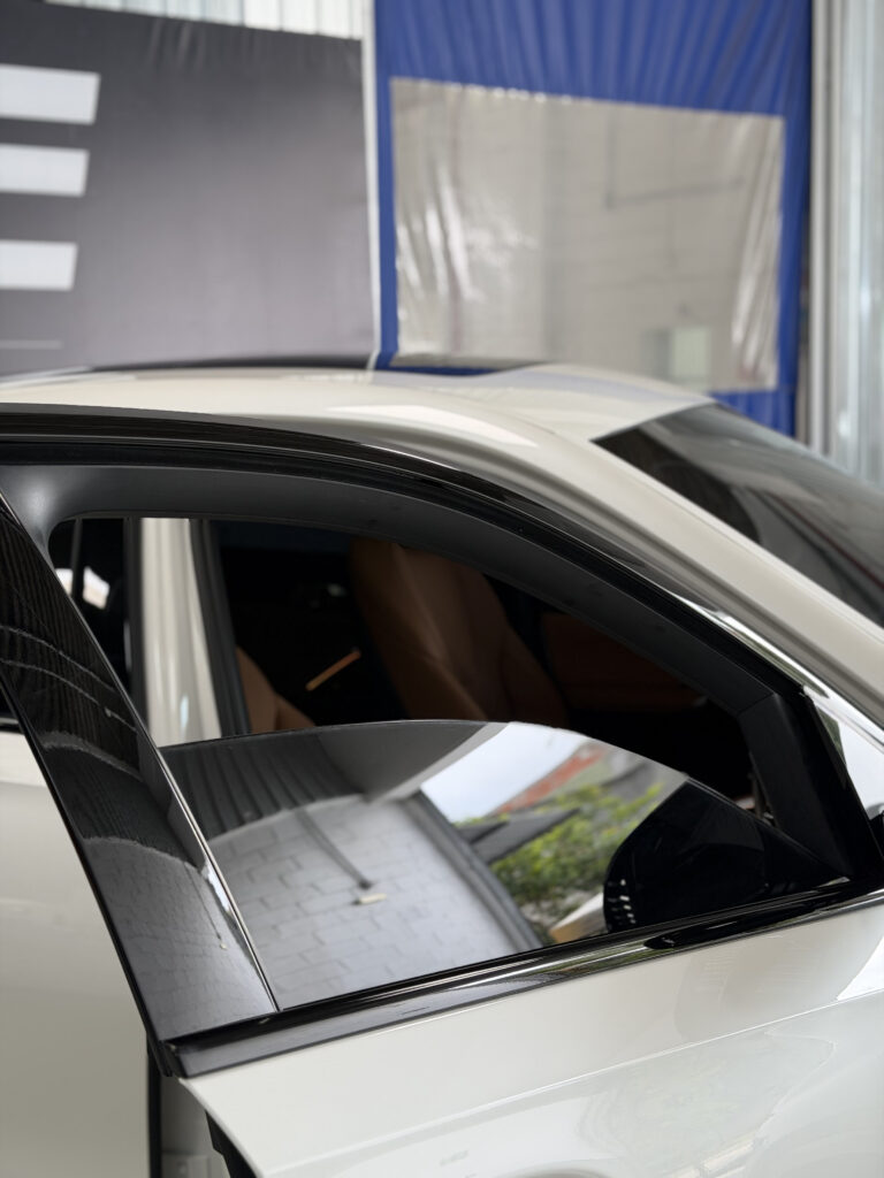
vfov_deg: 39.7
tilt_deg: -7.3
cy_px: 589
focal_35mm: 48
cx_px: 442
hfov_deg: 30.3
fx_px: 1634
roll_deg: +1.0
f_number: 1.78
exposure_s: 1/119
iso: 100
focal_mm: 6.76
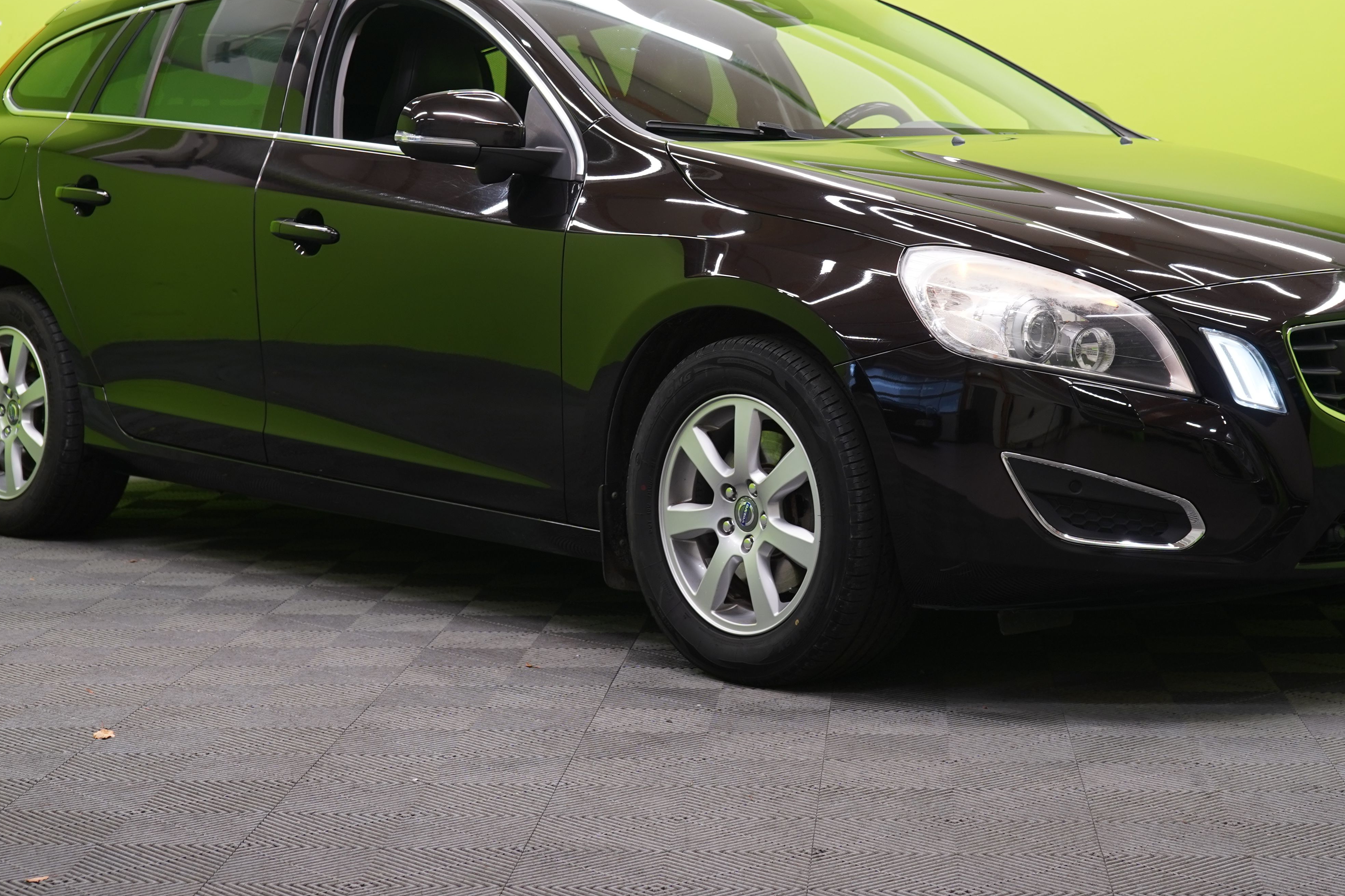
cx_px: 751
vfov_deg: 18.6
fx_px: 2727
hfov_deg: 27.7
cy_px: 235
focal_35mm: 73
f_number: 5
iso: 400
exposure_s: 1/25
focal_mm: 48
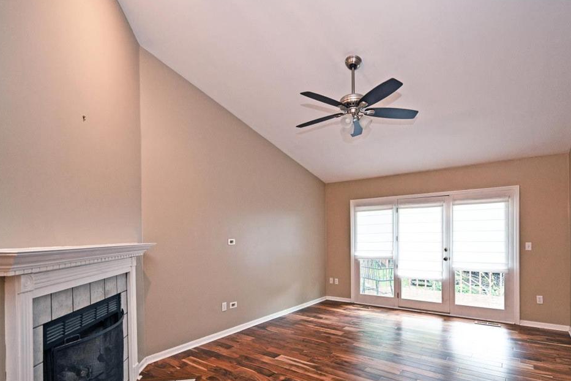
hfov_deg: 89.8
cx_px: 310
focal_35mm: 18
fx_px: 285
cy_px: 237
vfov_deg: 66.4
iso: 1000
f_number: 4
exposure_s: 1/60
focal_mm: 14
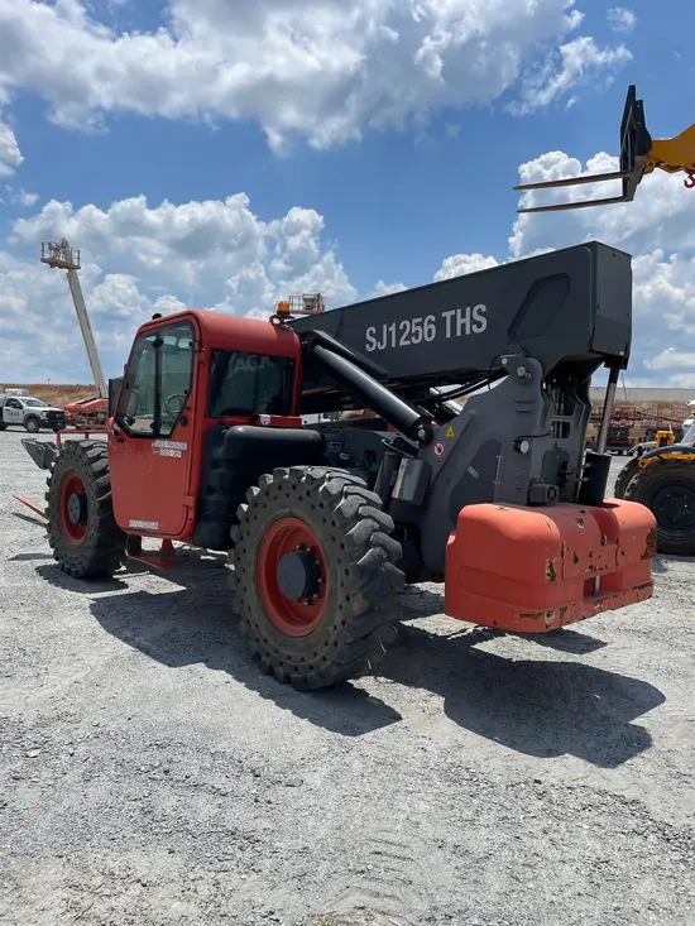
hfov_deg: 53.1
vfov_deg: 67.3
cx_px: 348
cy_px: 463
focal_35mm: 26
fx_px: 696
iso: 32
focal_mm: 4.2
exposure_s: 1/5556
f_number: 1.6
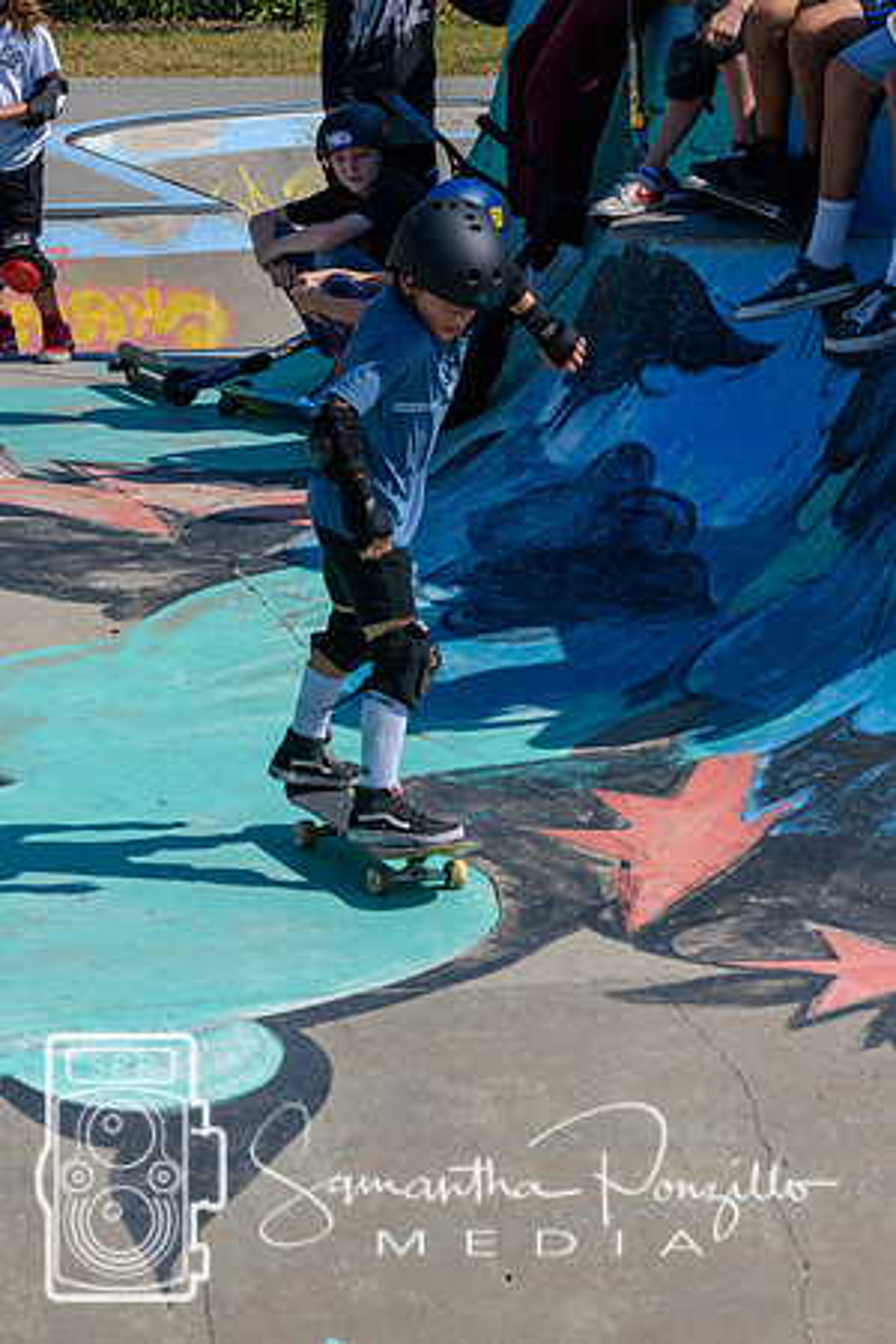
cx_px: 448
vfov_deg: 12.2
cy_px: 672
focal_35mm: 168
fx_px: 6272
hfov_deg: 8.2
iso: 200
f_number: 8
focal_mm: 112
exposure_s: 1/1000
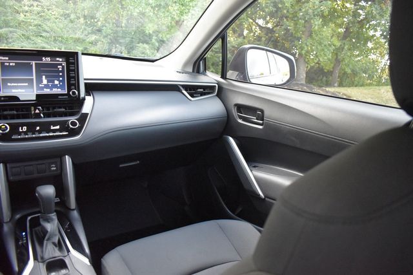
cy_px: 138
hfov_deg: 67.4
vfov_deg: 48.0
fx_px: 310
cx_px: 206
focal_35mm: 27
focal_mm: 18
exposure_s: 1/125
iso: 2000
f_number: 3.5
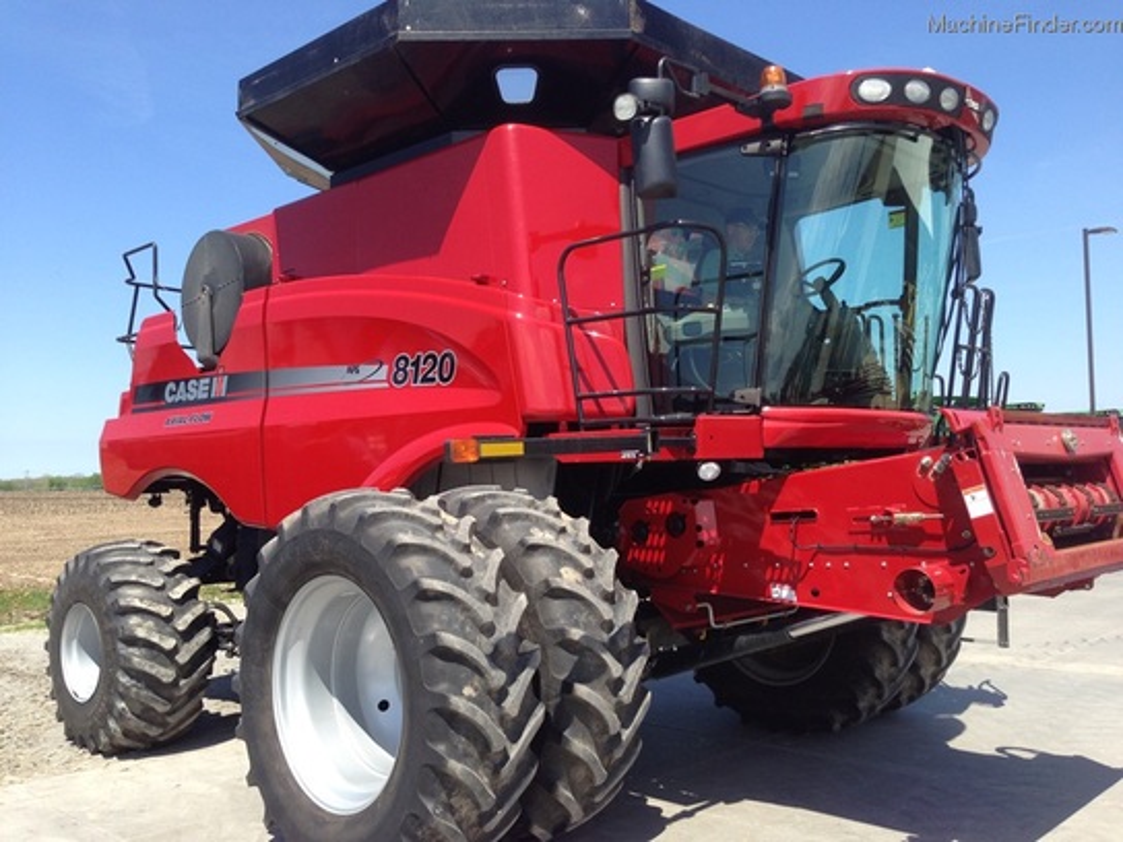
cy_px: 421
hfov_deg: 55.4
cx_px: 562
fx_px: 1071
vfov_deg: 42.9
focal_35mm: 33
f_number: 2.4
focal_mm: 4.13
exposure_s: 1/847
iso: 50
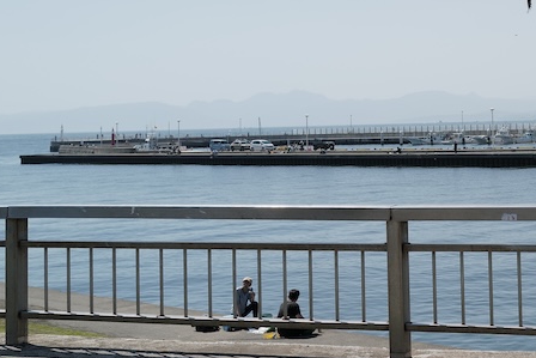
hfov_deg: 23.7
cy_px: 71
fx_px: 1191
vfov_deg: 16.9
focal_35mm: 80
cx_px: 596
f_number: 5.6
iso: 100
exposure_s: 1/640
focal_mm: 28
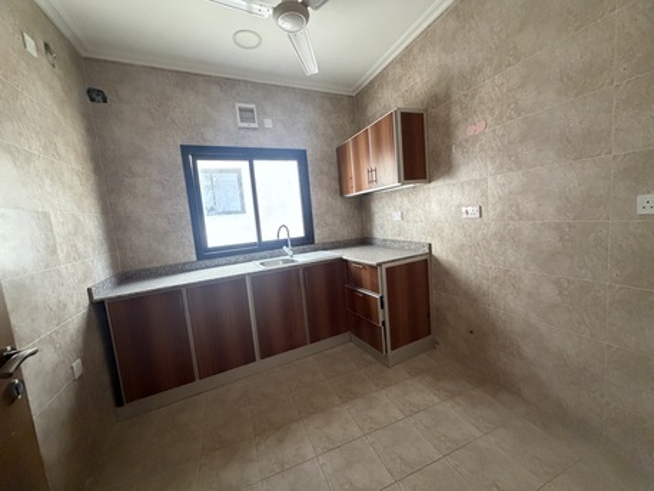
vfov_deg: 85.7
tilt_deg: -6.4
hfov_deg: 102.0
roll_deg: +5.2
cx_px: 327
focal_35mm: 14
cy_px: 246
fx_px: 265
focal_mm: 2.22
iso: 1000
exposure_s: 1/60
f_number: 2.2
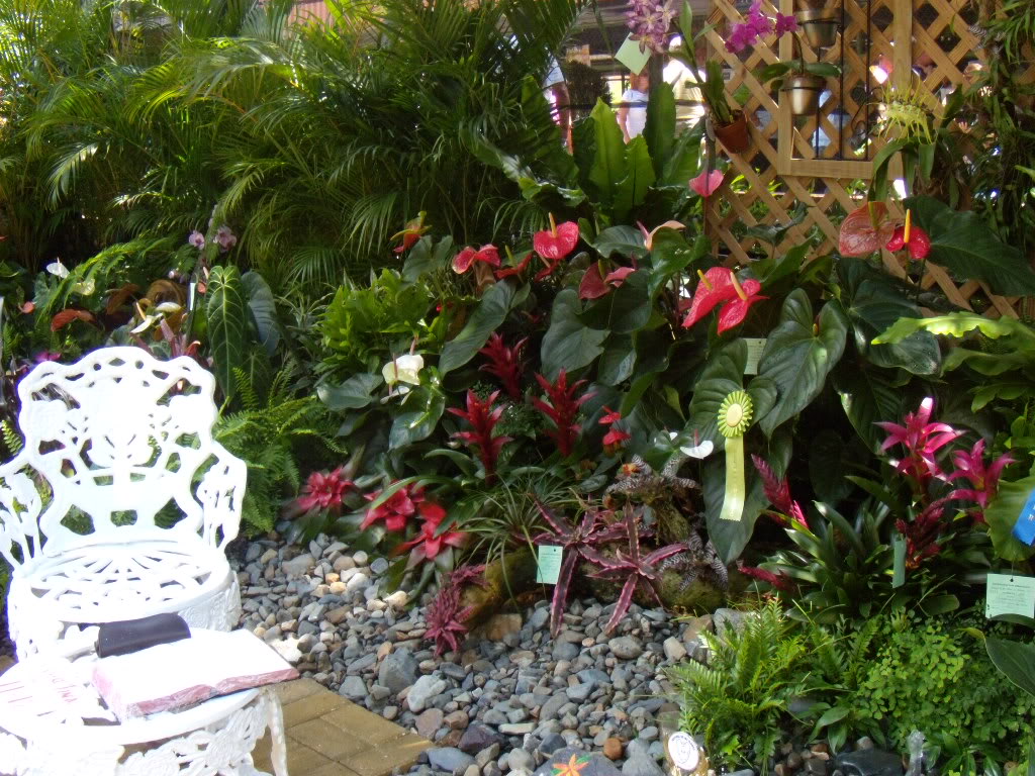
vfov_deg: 39.7
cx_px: 518
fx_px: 1076
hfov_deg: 51.4
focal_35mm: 36
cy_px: 388
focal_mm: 6.4
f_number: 3.6
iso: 320
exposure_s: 1/125
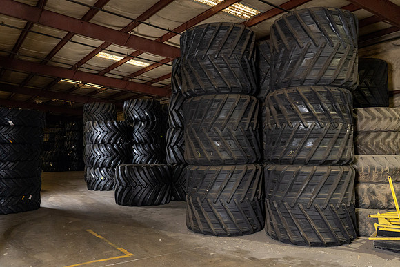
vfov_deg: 42.3
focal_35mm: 31
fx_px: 345
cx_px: 200
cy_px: 134
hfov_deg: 60.3
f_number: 5.6
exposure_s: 1/60
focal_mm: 31
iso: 3200
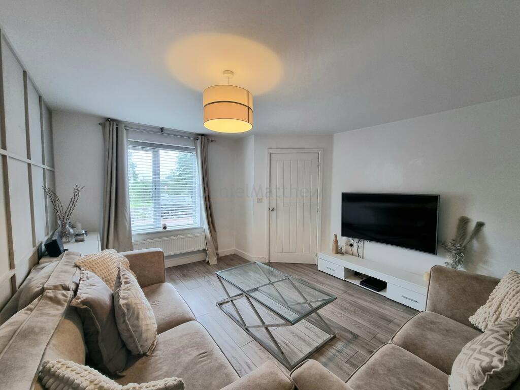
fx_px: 195
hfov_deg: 106.2
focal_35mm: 13
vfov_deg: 89.9
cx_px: 260
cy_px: 195
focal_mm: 2.2
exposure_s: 1/60.2
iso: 125
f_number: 2.2
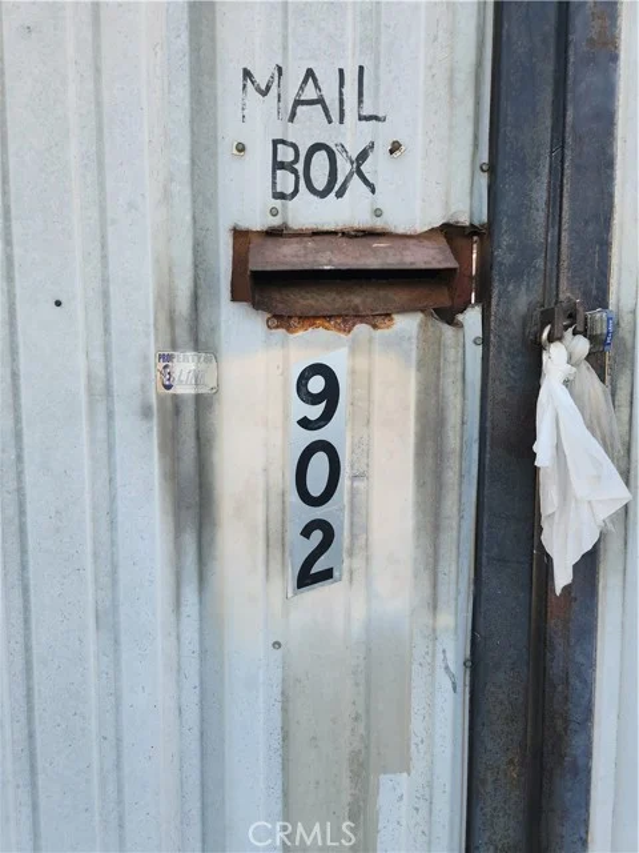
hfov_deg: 58.9
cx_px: 320
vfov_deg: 73.9
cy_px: 426
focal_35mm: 23
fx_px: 566
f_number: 1.8
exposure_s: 1/189
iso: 20
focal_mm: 5.4
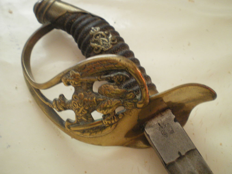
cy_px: 87
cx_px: 116
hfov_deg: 49.0
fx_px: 255
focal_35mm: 38
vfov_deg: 37.7
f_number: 3.1
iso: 400
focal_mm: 6.3
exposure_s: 1/8
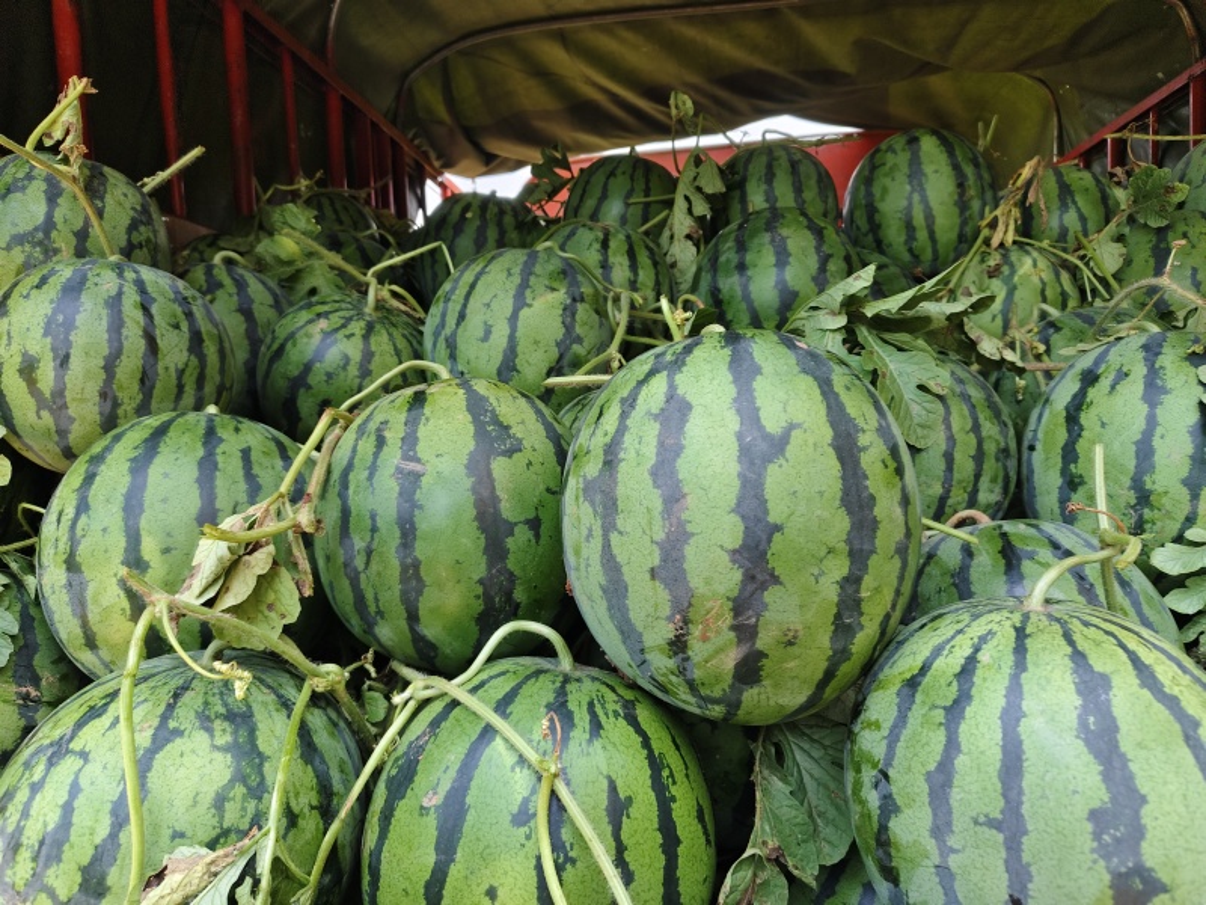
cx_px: 603
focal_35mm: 23
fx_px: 801
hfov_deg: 73.9
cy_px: 452
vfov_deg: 58.9
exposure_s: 1/111
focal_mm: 5.56
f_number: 1.88
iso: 55
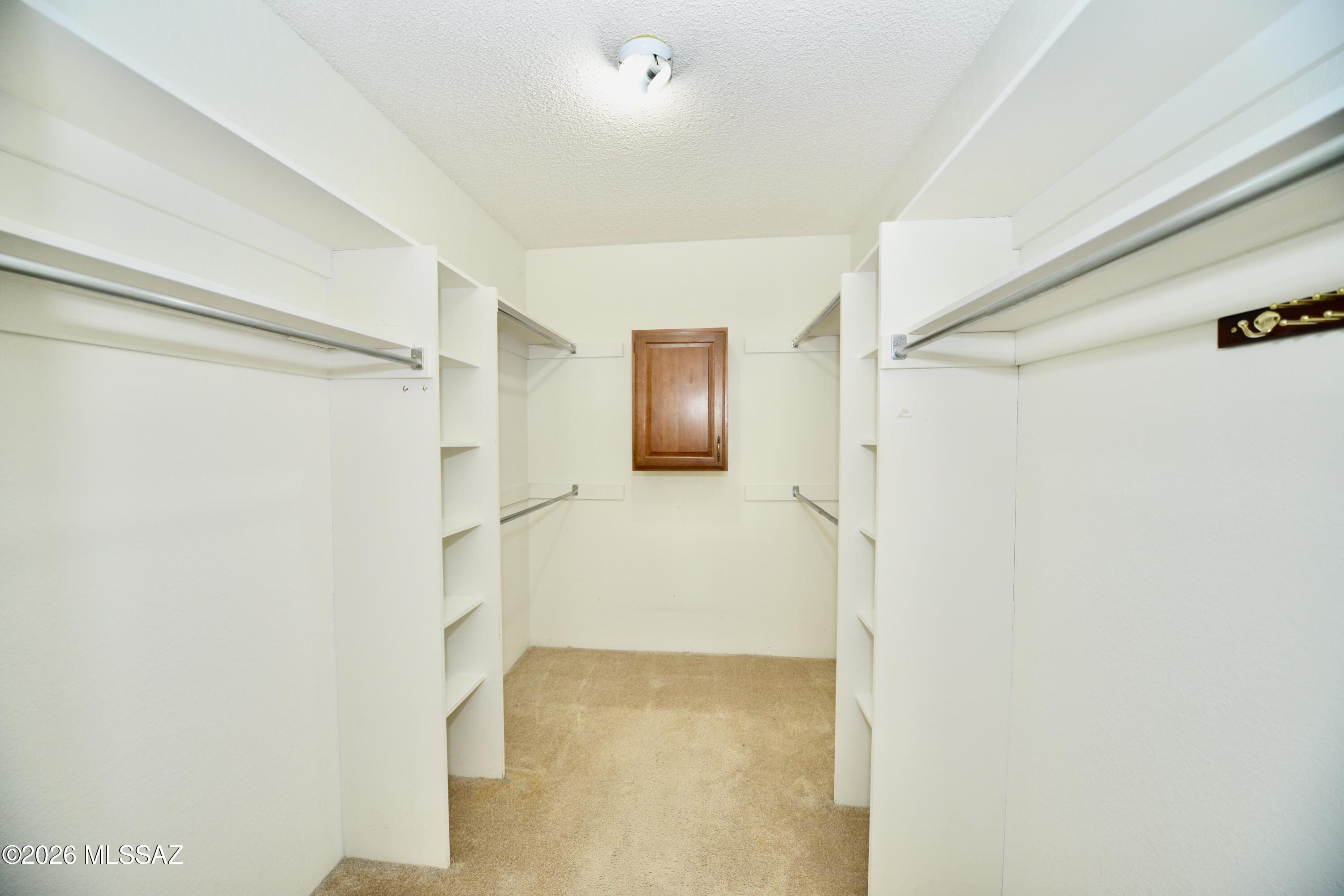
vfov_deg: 90.0
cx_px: 672
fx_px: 448
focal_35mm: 12
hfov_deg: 112.6
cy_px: 448
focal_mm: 12
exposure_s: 1/60
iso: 800
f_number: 7.1
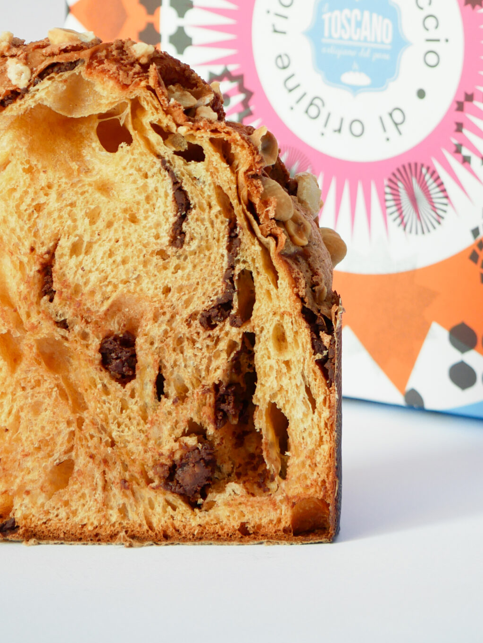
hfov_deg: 8.8
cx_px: 288
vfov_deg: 11.6
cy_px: 91
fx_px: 3141
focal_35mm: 169
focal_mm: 45
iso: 200
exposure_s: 1/100
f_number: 4.5
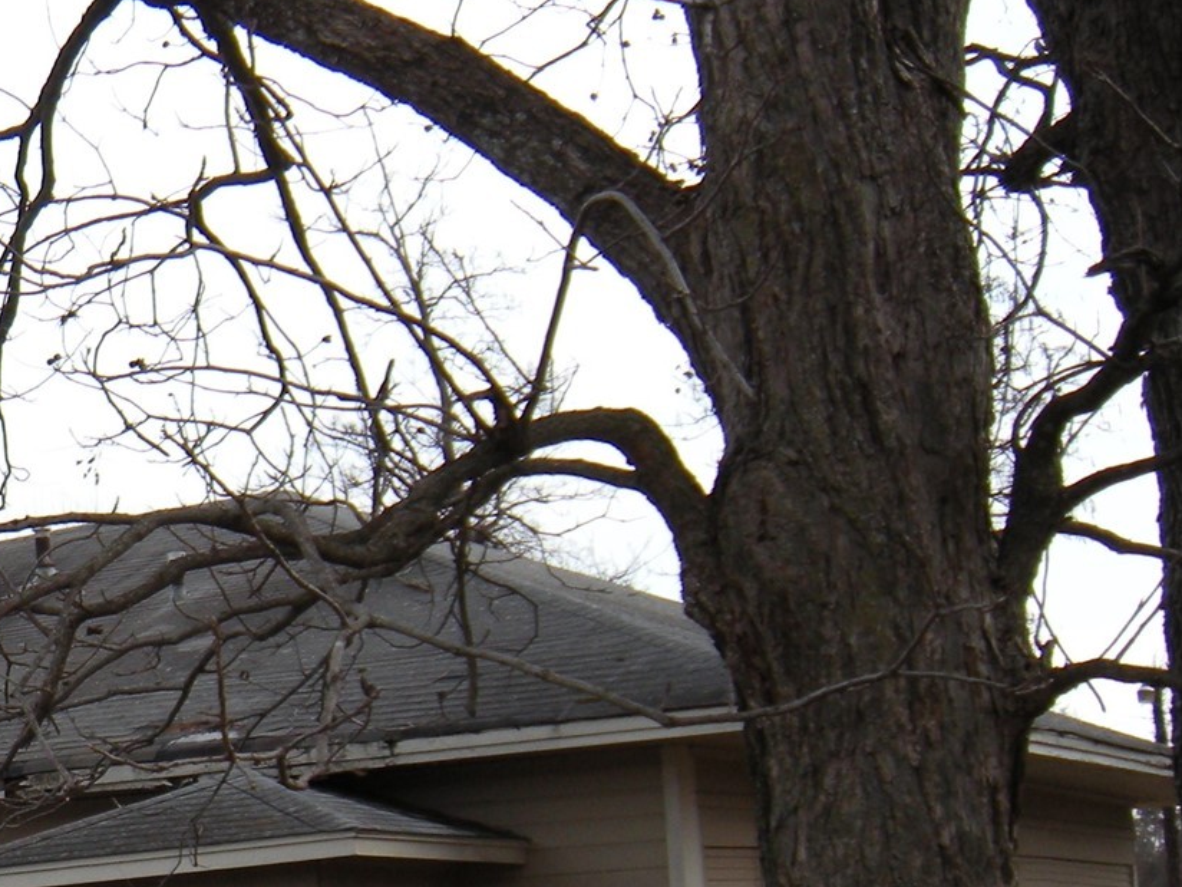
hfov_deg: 21.0
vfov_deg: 16.7
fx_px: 2971
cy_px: 843
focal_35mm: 87
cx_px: -225
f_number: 3.8
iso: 64
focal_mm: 5.9
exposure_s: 1/416
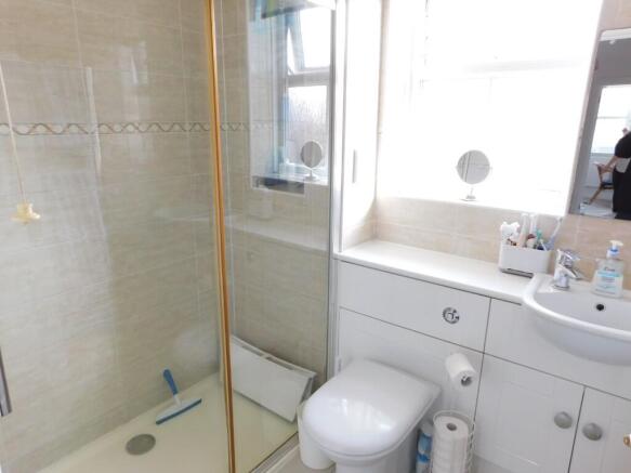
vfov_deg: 58.9
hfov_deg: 73.9
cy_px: 236
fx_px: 419
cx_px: 316
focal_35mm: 23
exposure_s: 1/30
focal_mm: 4
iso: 160
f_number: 3
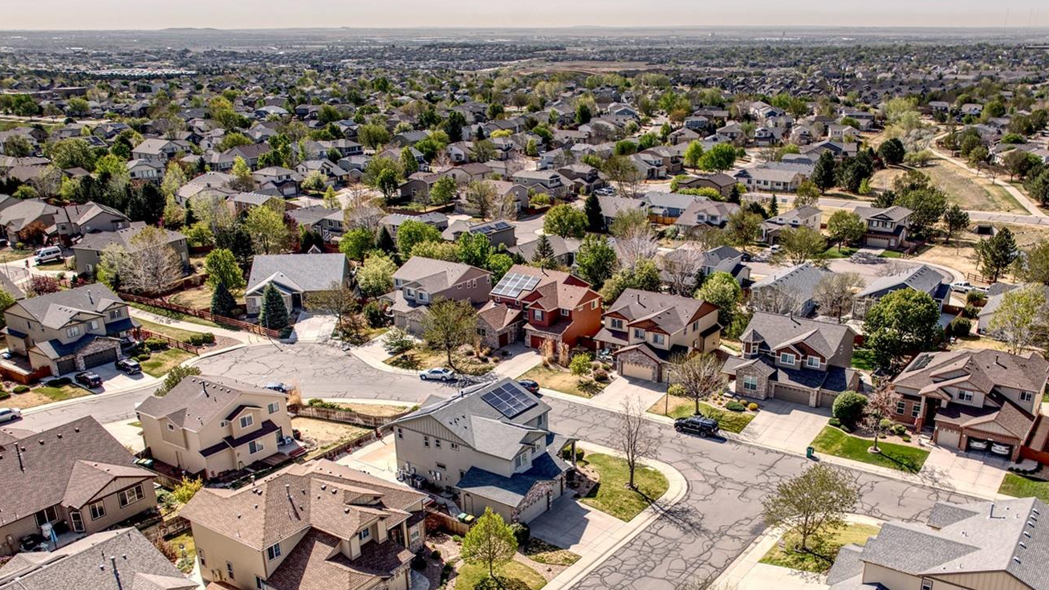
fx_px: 890
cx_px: 583
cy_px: 420
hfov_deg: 60.9
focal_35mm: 32
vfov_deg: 36.1
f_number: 2.8
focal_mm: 12.3
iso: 100
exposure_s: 1/15
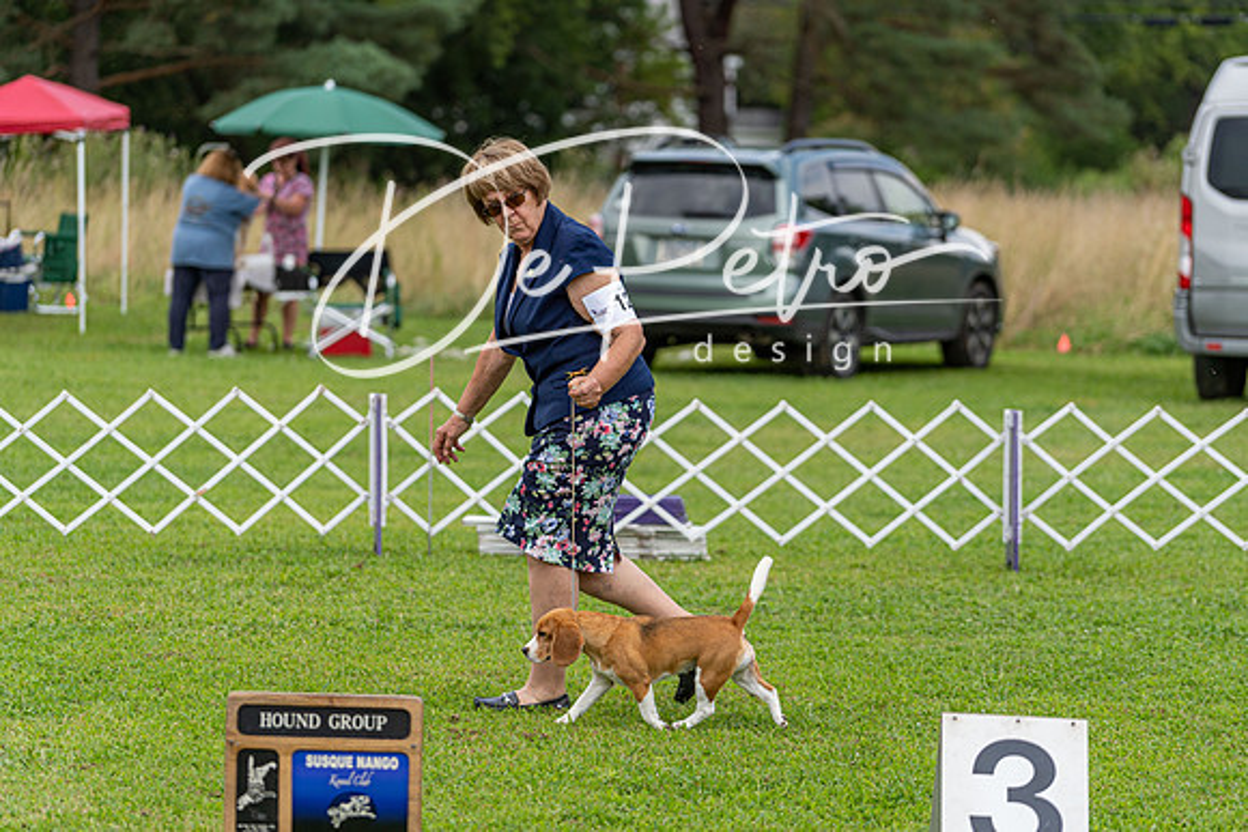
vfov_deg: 8.7
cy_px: 416
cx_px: 624
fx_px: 5478
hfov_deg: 13.0
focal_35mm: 158
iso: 250
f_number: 4
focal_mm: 158
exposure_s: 1/1000
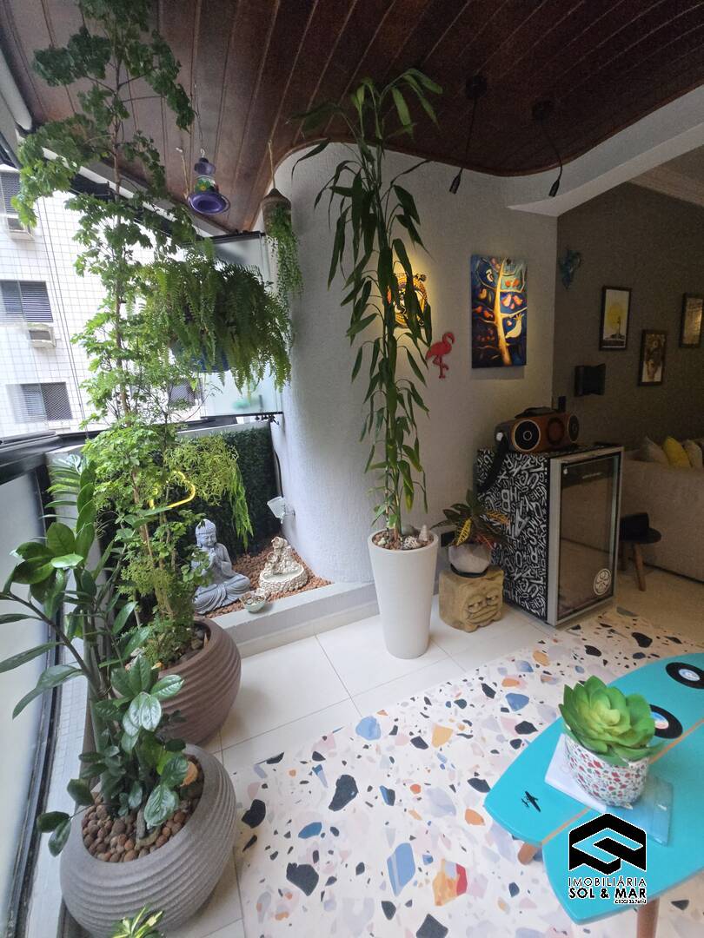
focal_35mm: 13
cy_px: 469
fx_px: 353
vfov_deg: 106.2
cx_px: 352
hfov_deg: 89.9
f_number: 2.2
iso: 125
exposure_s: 1/60
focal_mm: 1.7
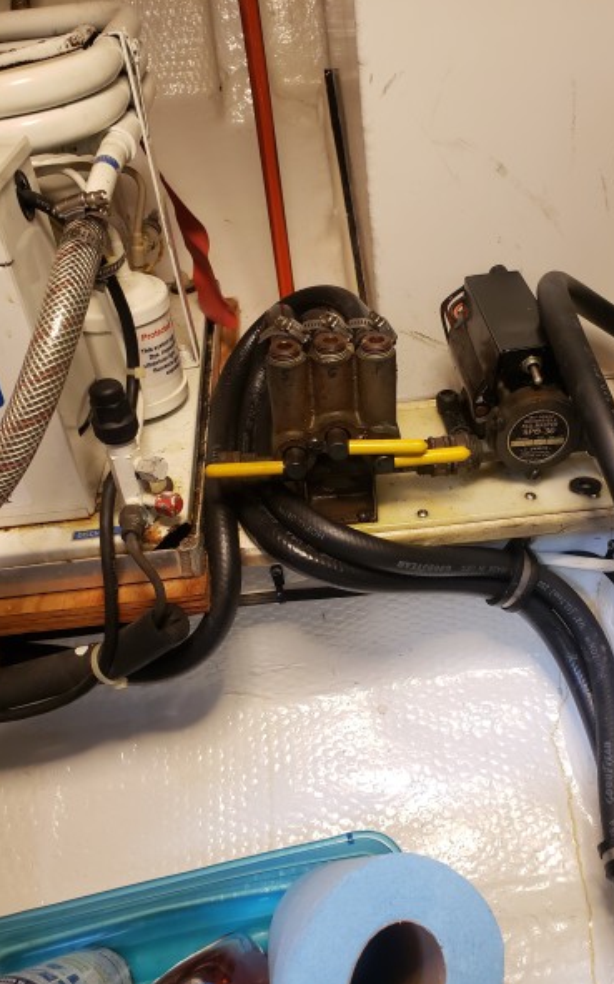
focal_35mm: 28
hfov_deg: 44.3
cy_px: 493
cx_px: 369
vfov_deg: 66.5
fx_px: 750
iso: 320
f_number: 2.4
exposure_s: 1/50
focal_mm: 4.3
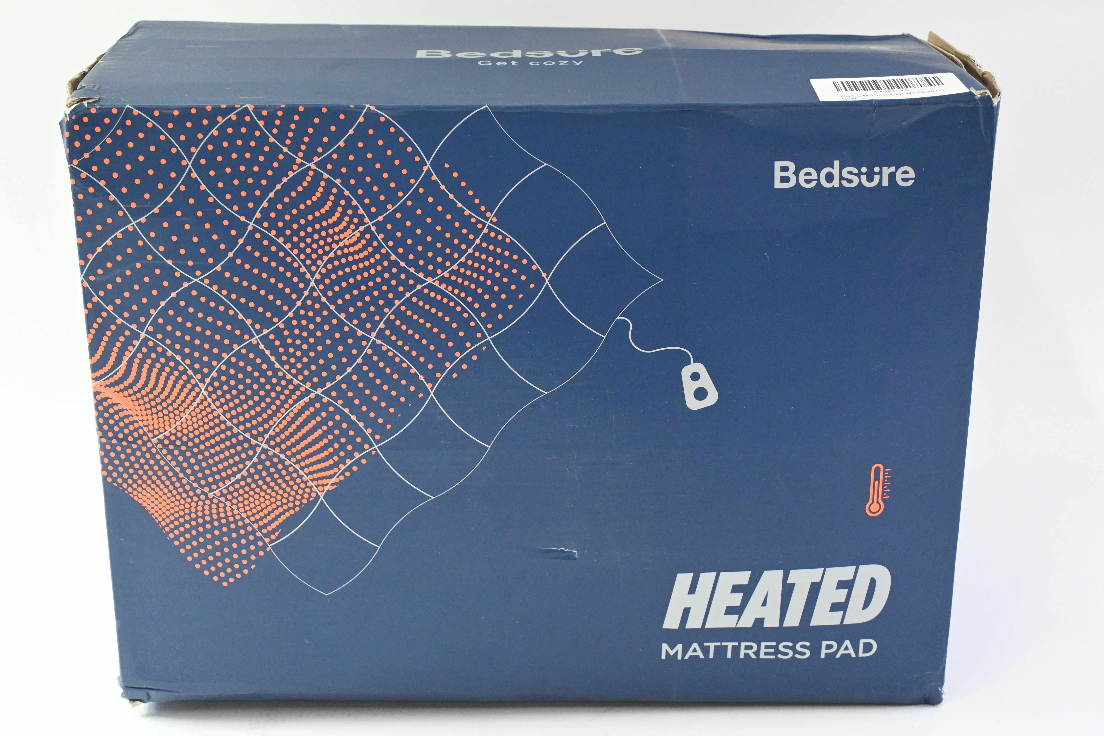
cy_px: 368
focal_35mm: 56
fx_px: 1702
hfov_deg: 35.9
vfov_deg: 24.4
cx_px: 552
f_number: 5.3
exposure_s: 1/125
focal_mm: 37
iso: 3200
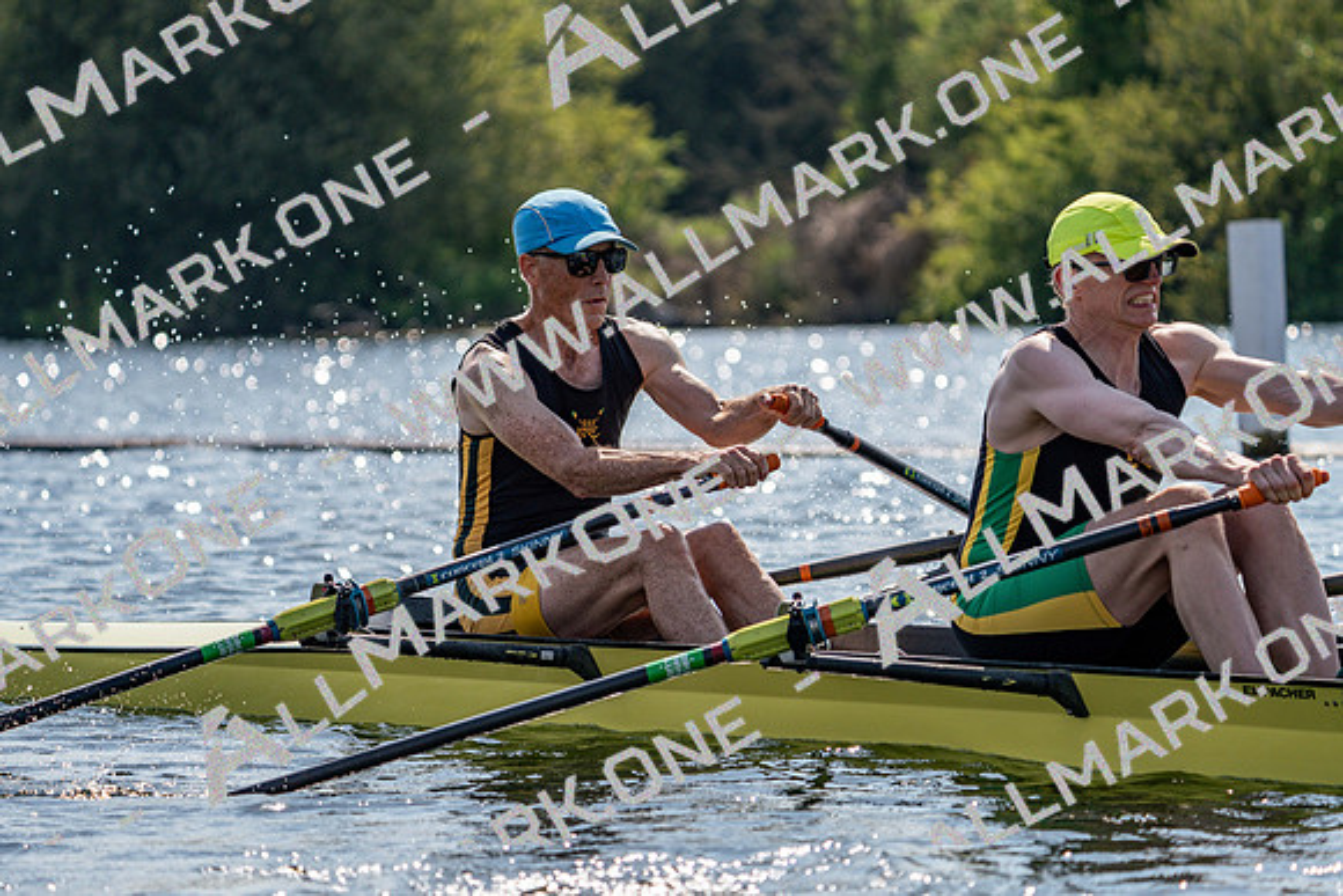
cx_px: 672
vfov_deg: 6.9
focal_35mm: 200
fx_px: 7463
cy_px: 448
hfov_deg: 10.3
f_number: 5.6
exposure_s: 1/1600
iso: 160
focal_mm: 200
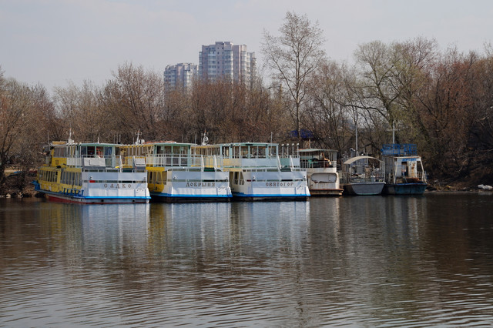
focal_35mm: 105
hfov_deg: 19.5
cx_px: 246
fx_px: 1437
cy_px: 164
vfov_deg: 13.0
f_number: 10
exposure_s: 1/200
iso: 100
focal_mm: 70
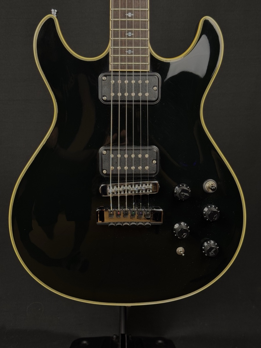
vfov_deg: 39.7
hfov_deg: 30.3
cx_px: 130
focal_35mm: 48
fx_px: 483
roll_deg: -0.6
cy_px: 174
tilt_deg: -6.1
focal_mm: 6.76
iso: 100
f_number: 1.78
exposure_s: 1/60
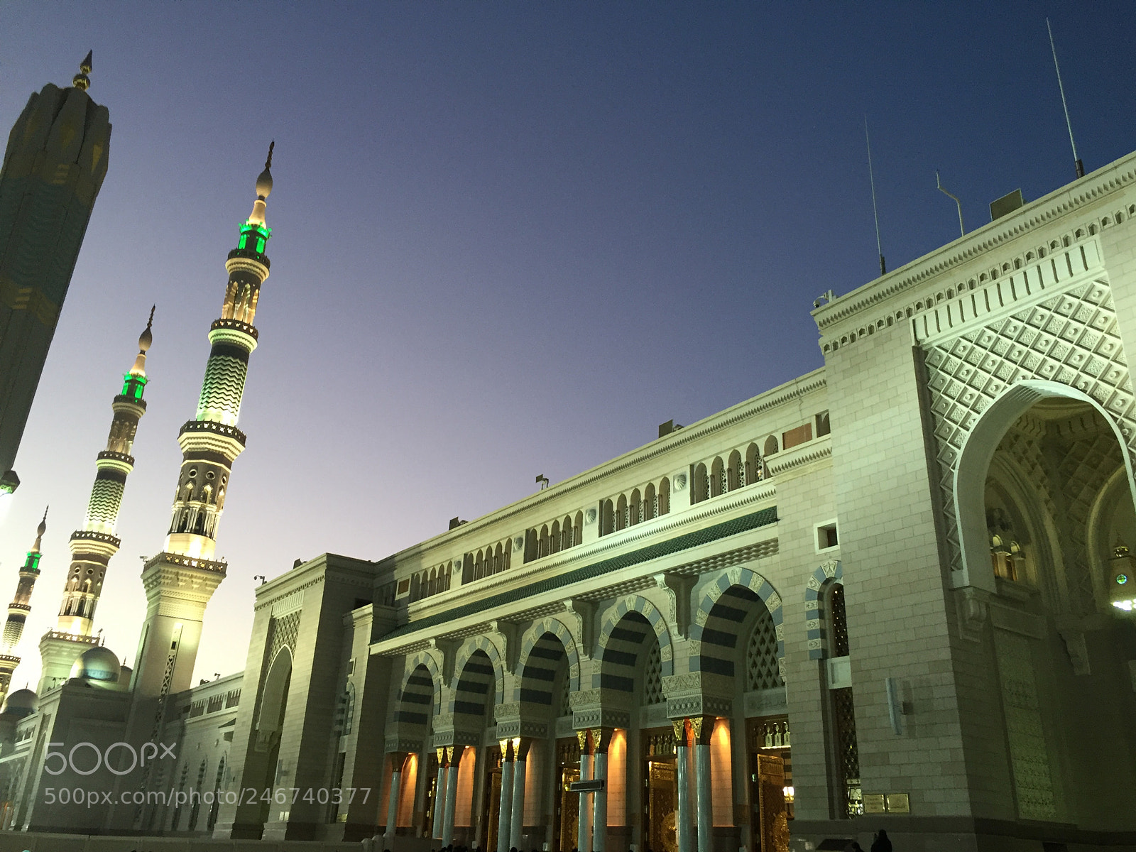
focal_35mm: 29
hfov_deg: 61.7
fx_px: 952
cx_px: 568
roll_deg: -1.7
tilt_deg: +22.8
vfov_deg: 48.2
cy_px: 426
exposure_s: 1/30
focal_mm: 4.15
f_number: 2.2
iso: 100
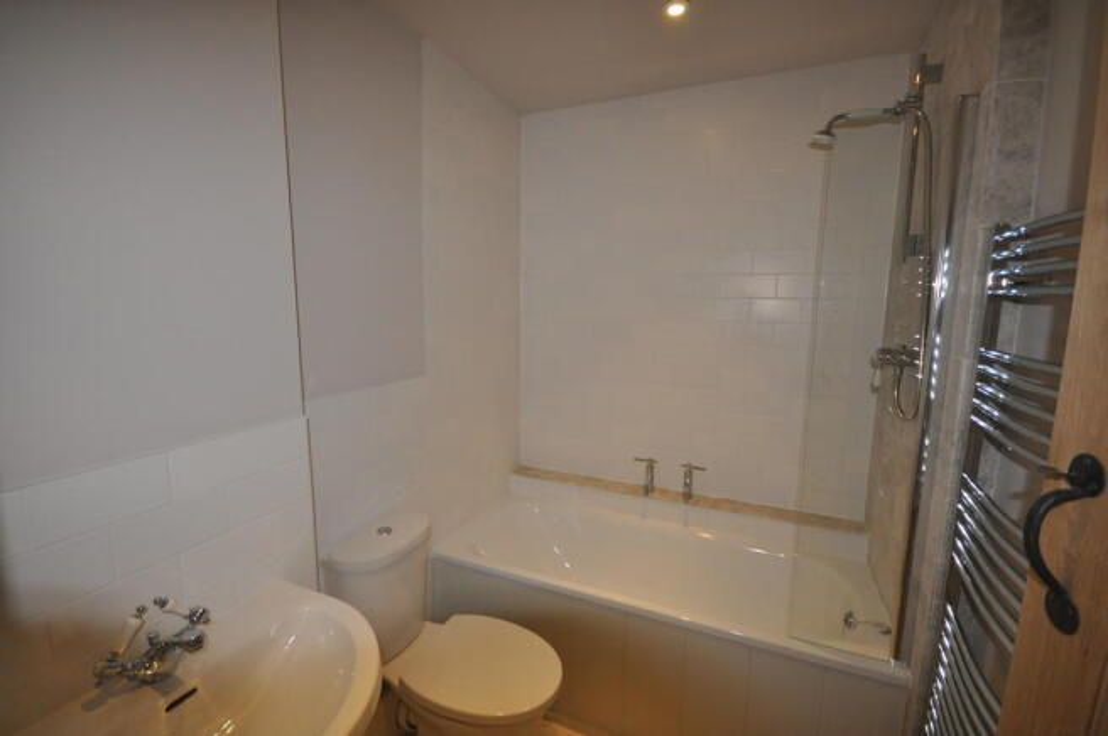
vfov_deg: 77.2
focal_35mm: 15
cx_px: 554
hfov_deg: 100.4
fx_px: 461
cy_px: 368
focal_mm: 10
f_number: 4
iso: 800
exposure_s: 1/60
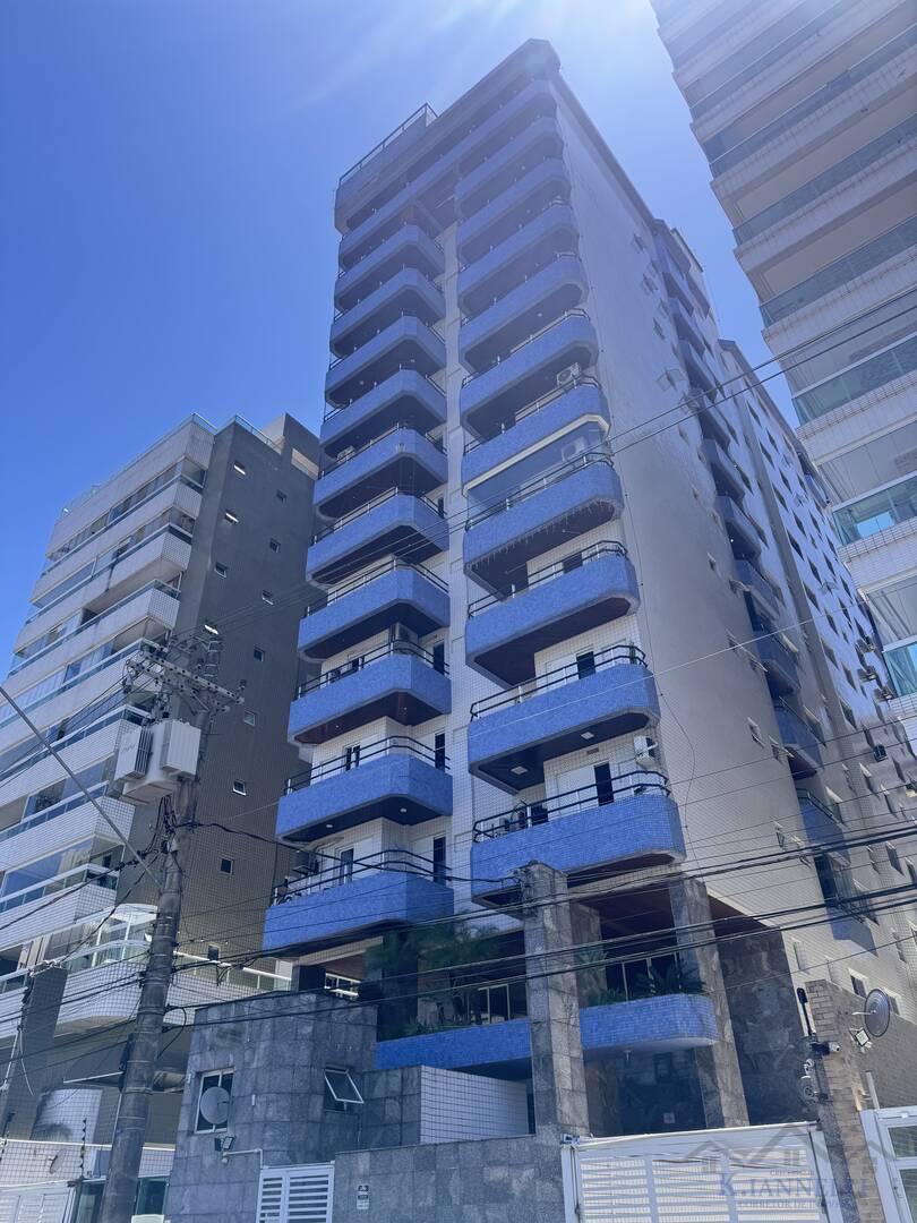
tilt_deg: +36.0
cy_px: 612
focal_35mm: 24
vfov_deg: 71.6
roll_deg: +1.8
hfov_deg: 56.8
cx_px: 458
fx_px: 848
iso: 80
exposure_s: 1/1366
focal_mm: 6.76
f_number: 1.78
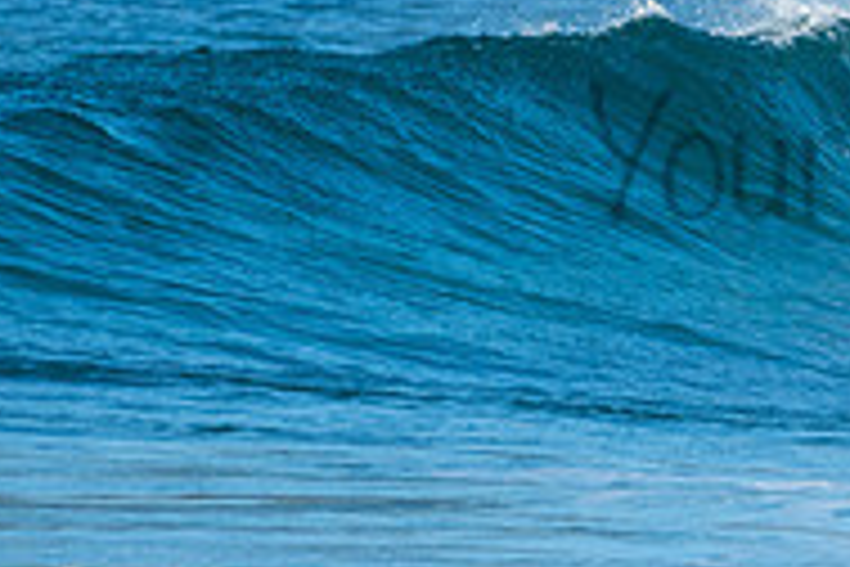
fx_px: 54396
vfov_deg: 0.6
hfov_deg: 0.9
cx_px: 1052
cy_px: 115
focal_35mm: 2304
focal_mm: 500
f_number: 5.6
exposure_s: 1/640
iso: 180
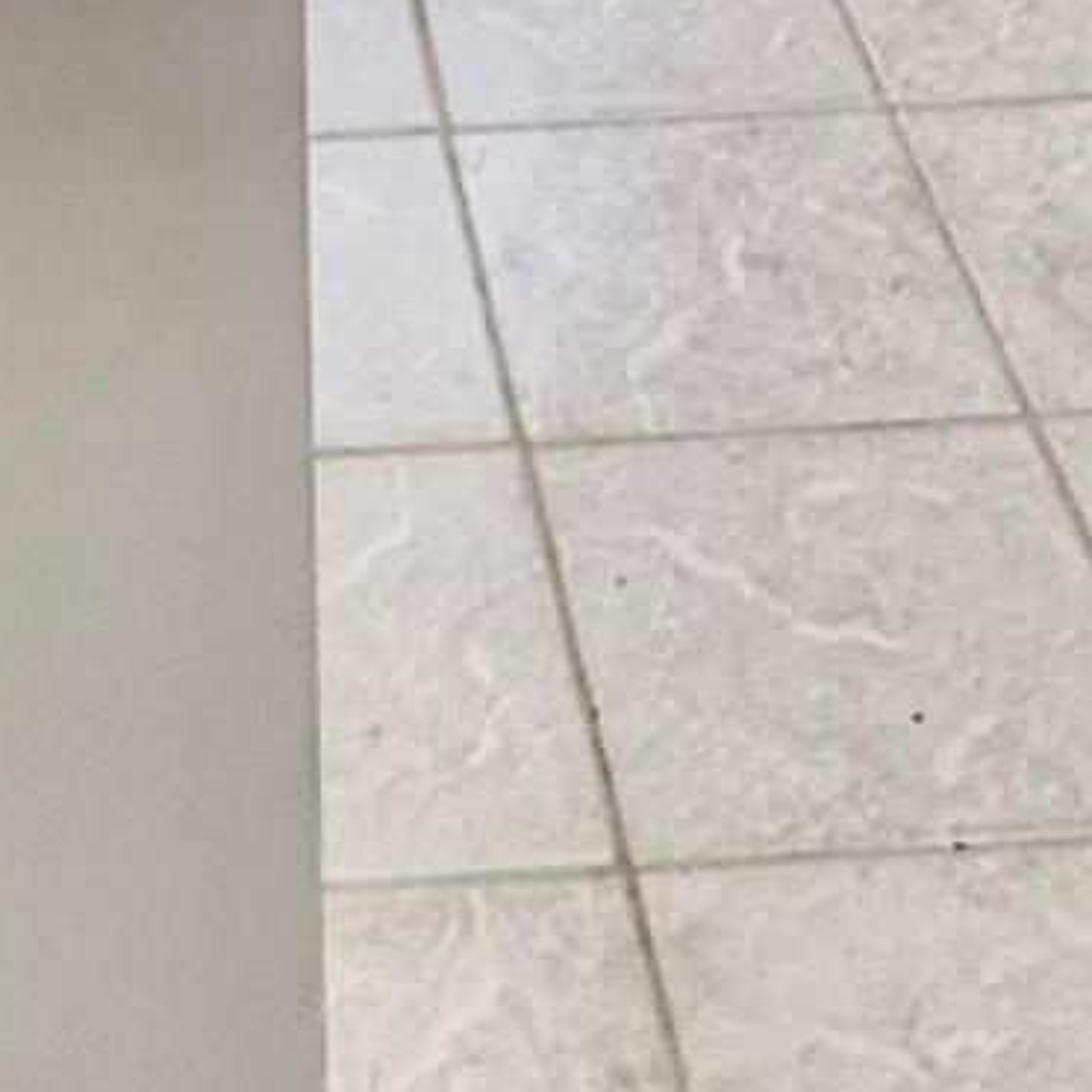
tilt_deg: -2.2
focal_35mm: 96
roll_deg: +0.6
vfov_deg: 12.5
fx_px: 3426
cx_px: 109
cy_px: -1795
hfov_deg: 17.8
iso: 200
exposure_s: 1/120
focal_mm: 2.22
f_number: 2.2
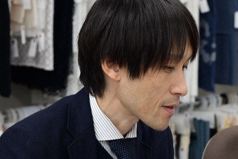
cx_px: 310
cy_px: 256
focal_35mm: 170
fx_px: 1124
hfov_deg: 11.8
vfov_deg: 7.9
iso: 360
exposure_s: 1/50
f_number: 4.5
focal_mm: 50
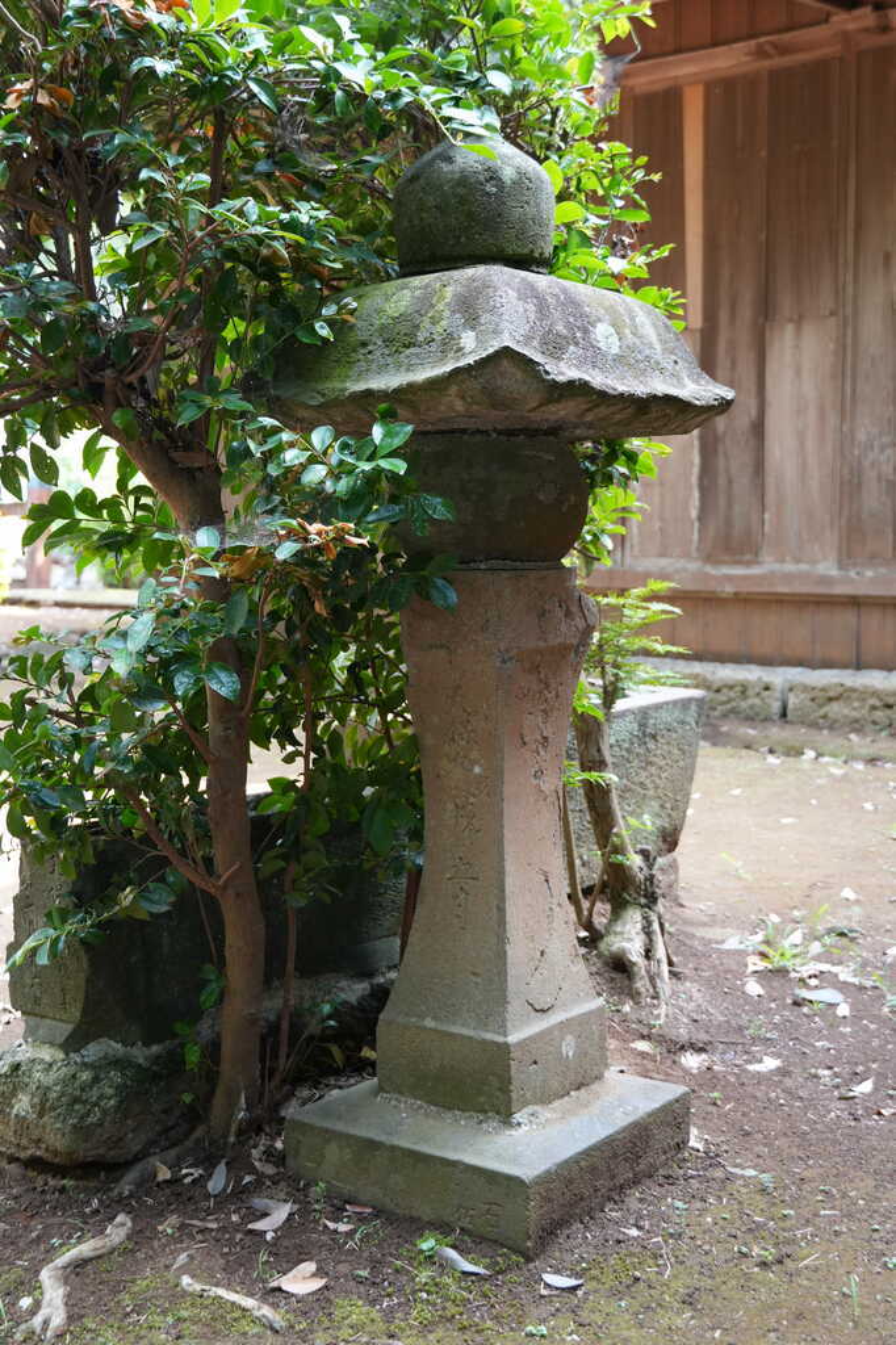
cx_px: 448
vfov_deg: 43.6
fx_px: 1681
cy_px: 672
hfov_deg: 29.8
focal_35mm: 45
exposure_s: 1/160
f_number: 4.5
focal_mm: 30
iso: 800
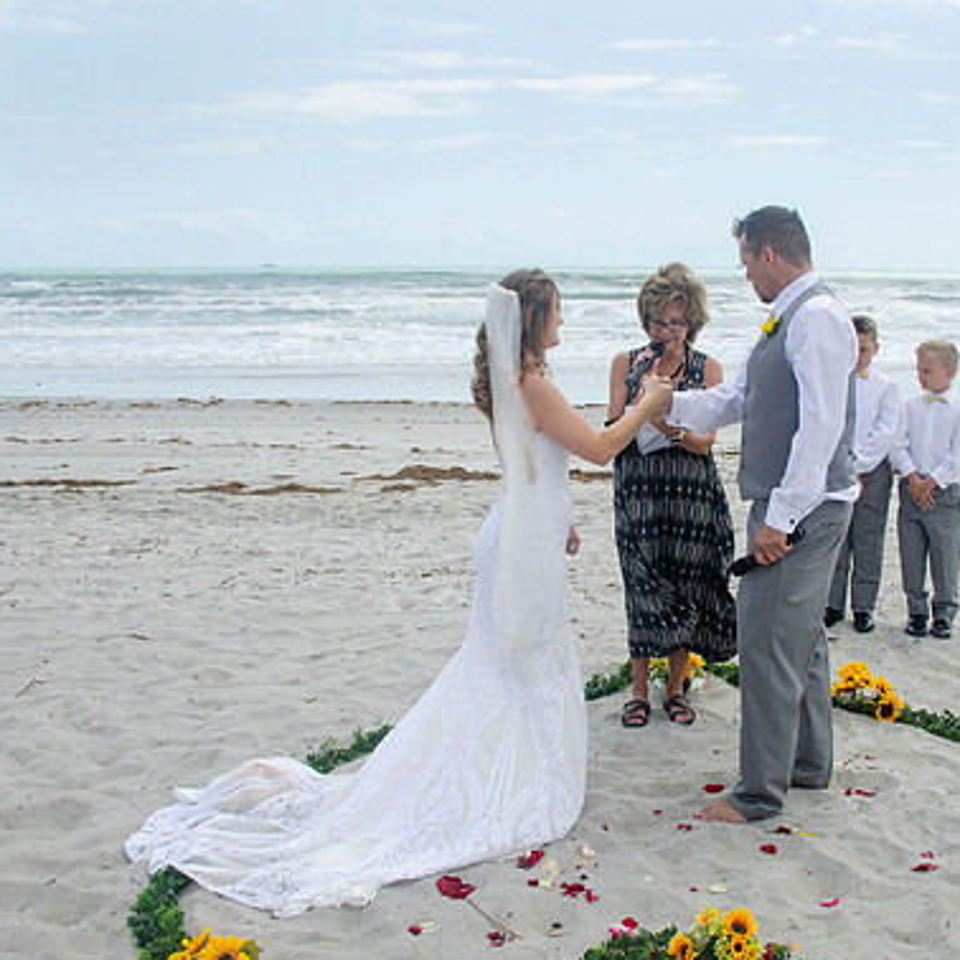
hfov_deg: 42.2
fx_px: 1224
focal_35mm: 39
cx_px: 650
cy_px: 485
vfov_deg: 42.8
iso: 100
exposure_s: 1/250
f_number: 11
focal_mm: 20
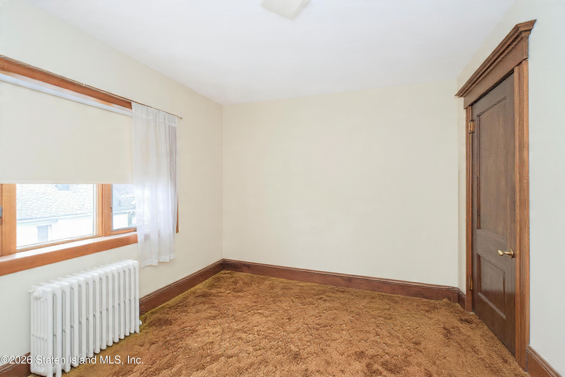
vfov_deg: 77.3
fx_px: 235
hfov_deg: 100.4
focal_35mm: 15
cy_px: 188
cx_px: 282
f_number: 8
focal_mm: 10
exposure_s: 1/60
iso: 2000
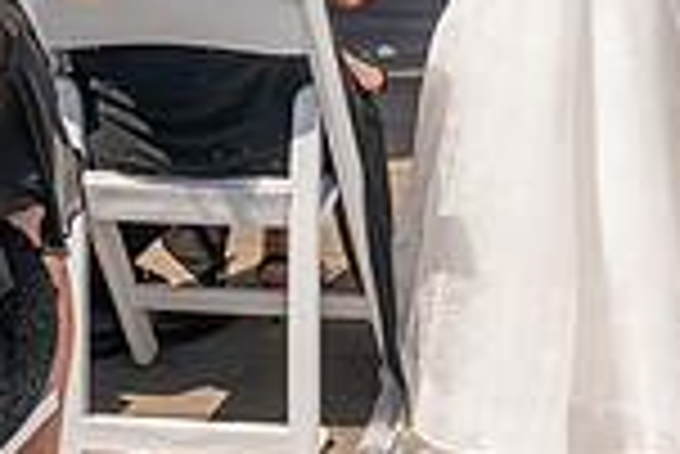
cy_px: -317
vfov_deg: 13.6
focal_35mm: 92
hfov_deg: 21.6
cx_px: 612
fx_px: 1739
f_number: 8
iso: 200
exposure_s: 1/800
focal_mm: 24
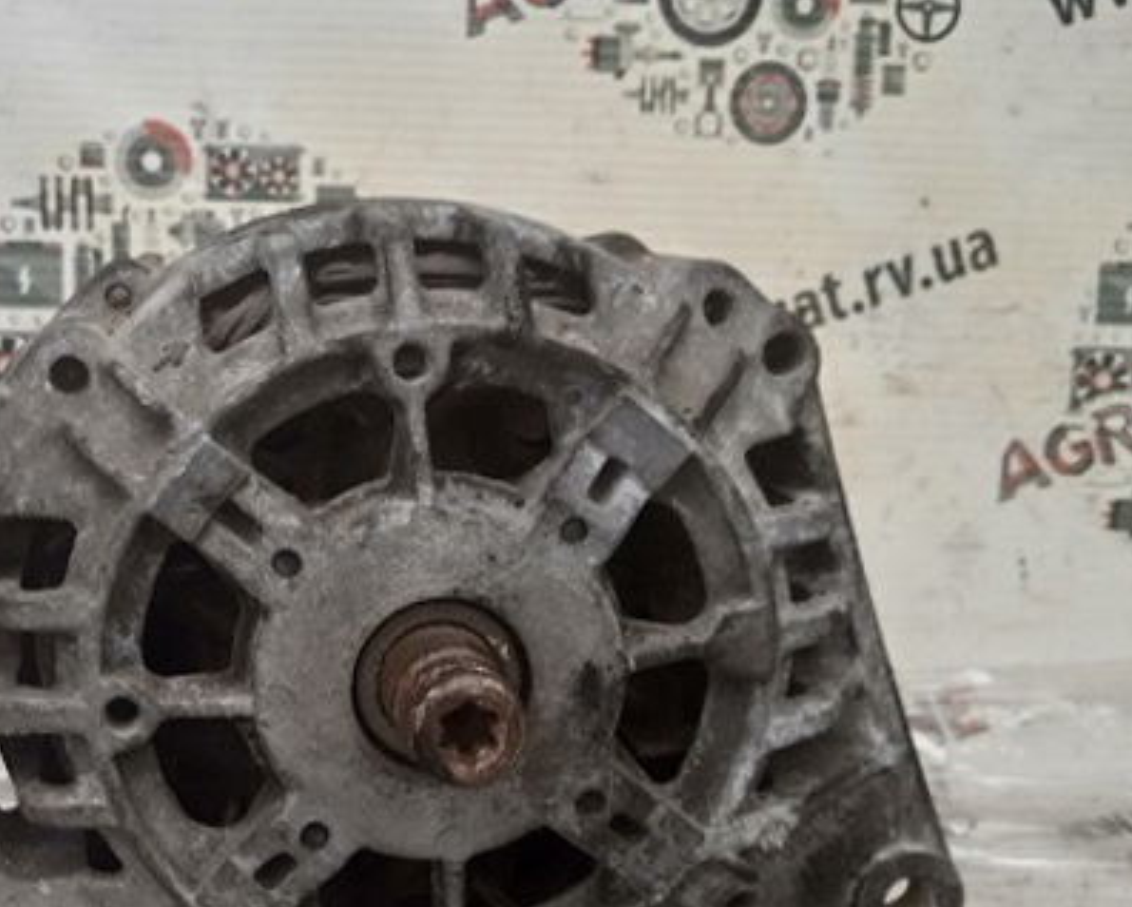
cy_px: 635
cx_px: 339
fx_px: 1475
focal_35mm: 44
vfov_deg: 33.7
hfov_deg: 41.2
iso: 235
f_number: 2.2
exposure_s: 1/50
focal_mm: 3.43
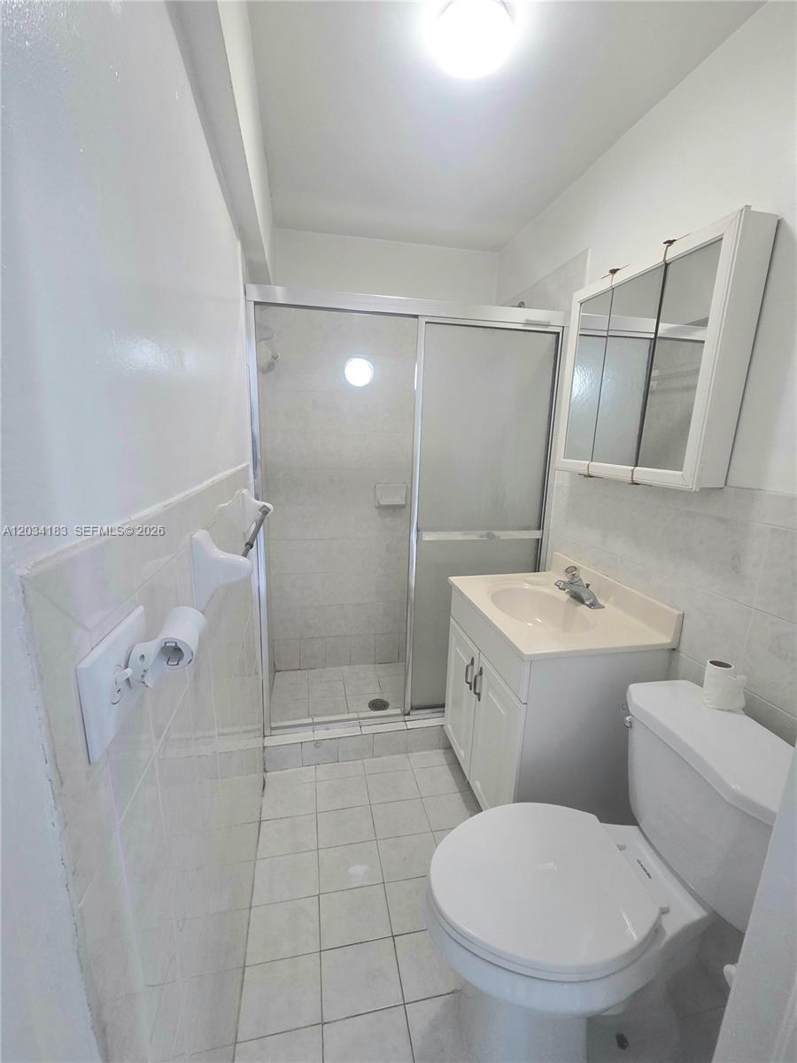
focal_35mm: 13
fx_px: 399
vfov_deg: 106.2
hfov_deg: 89.9
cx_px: 398
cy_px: 532
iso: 200
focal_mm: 2.2
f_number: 2.2
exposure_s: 1/120
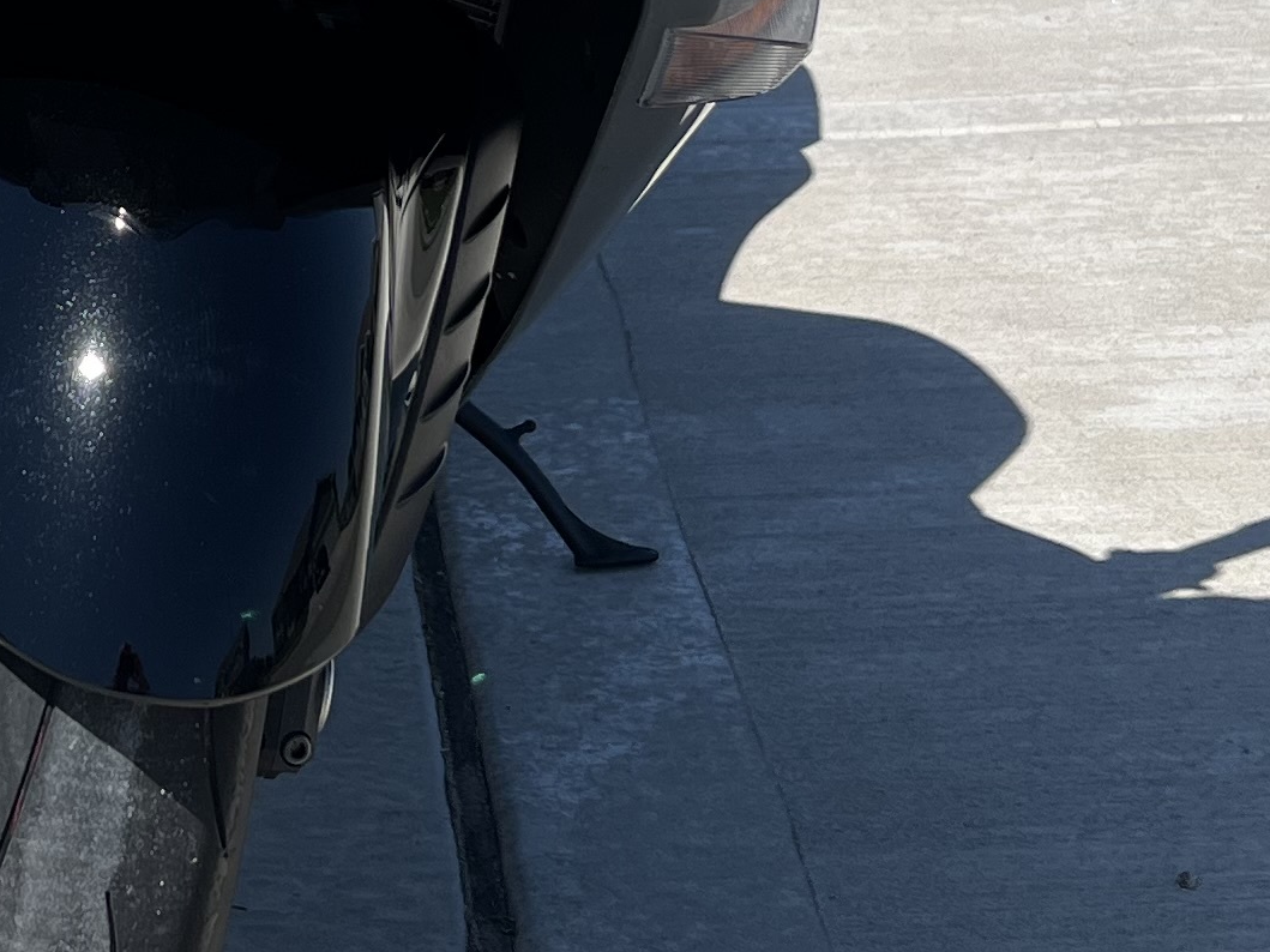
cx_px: 101
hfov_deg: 19.4
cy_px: -35
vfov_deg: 14.7
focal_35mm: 99
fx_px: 3632
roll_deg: +3.2
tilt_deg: -15.1
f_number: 1.5
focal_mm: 5.7
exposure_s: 1/7463
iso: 50
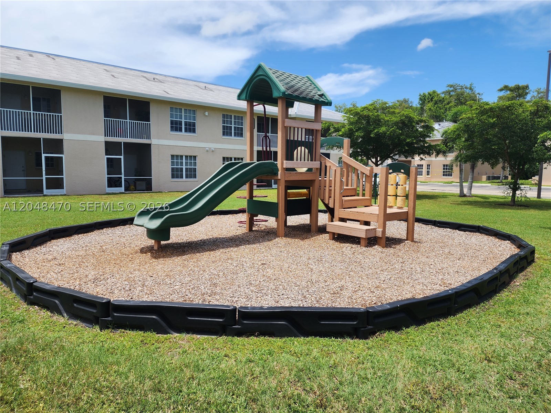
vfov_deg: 58.9
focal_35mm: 23
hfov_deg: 73.9
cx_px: 276
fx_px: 366
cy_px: 206
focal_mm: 6.4
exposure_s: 1/976
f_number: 1.8
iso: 12
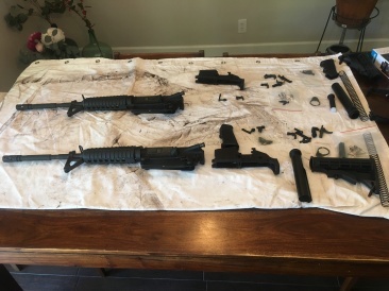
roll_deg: +4.6
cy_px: 146
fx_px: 326
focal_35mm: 29
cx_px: 194
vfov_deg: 48.2
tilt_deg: -44.7
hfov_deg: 61.7
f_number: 2.2
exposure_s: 1/30
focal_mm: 4.15
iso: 100
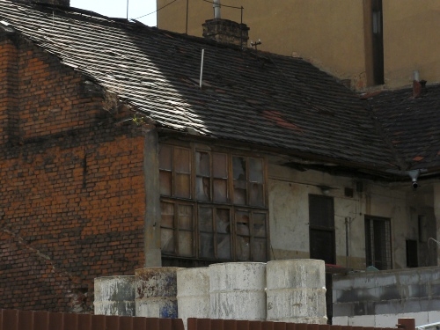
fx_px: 1830
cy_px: 165
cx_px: 220
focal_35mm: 144
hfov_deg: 13.7
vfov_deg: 10.3
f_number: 8
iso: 80
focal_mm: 24.1
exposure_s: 1/500
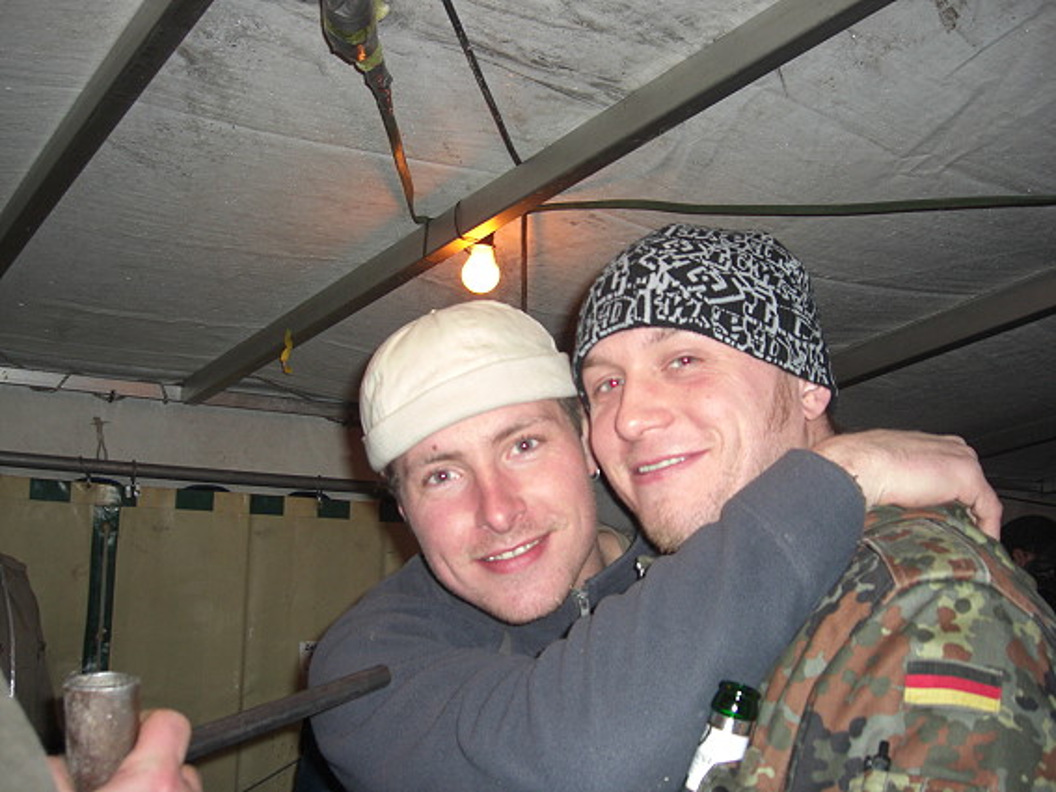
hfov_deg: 49.0
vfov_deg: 37.7
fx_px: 1159
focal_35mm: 38
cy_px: 396
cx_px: 528
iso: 200
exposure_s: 1/60
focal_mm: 7.9
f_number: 2.8
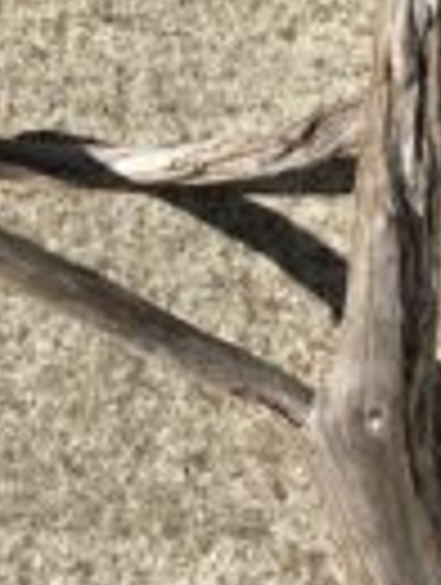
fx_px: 1507
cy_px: -36
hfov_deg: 16.3
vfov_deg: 21.0
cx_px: 450
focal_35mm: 89
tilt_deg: -75.0
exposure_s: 1/2747
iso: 25
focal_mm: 4.15
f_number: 2.2
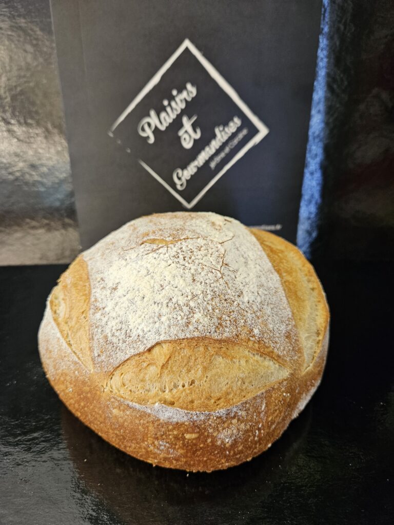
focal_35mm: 23
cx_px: 197
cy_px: 262
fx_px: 349
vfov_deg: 73.9
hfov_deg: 58.9
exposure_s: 1/100
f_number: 1.8
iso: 400
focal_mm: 5.4
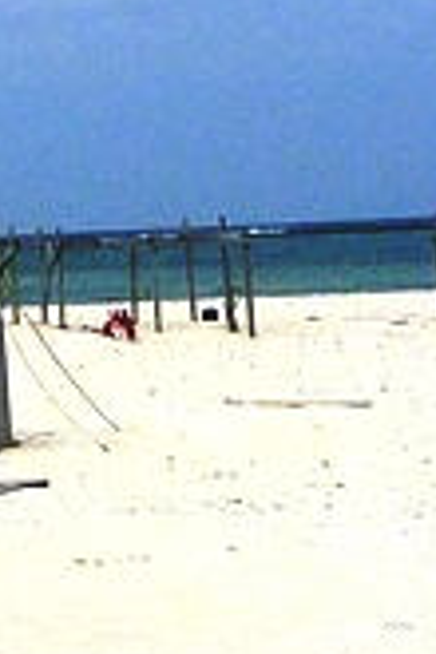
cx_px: -36
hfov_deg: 7.1
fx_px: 3488
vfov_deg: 10.7
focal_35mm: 192
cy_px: 377
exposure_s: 1/400
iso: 100
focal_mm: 4.9
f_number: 10
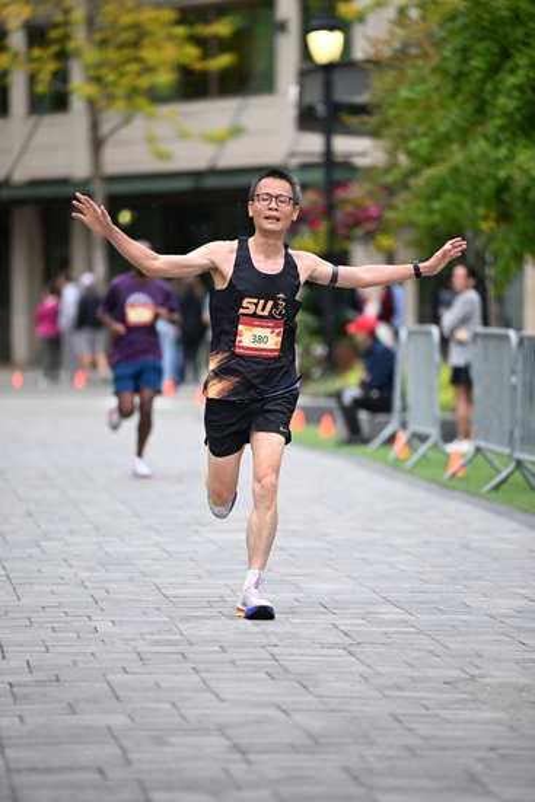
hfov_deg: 6.9
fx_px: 4455
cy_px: 401
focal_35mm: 200
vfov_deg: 10.3
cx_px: 268
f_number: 2.8
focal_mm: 200
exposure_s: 1/1600
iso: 1250
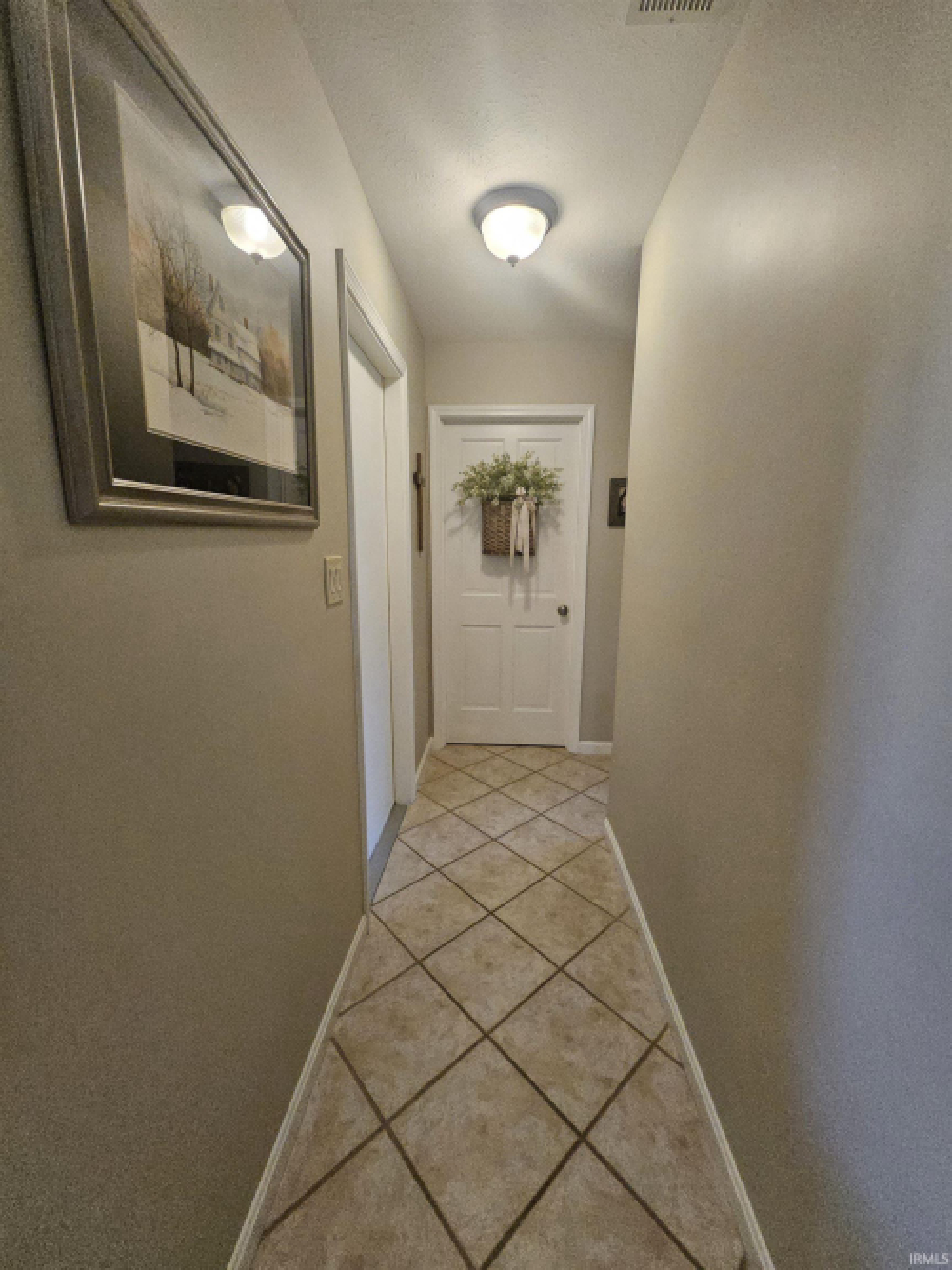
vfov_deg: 106.2
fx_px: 477
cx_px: 476
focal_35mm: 13
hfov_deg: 89.9
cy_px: 635
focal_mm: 1.74
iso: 320
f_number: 2.2
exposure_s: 1/60
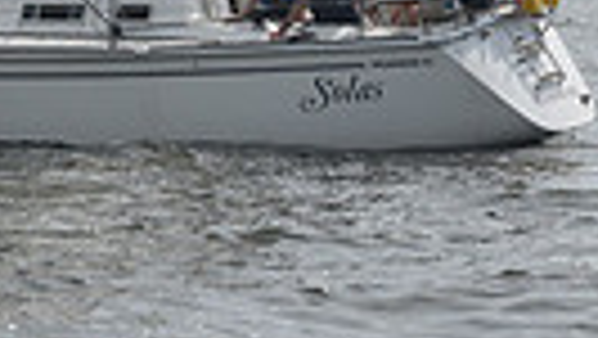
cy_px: -919
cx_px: -74
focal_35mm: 321
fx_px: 5093
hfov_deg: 6.7
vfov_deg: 3.6
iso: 320
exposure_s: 1/1250
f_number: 11
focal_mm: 70
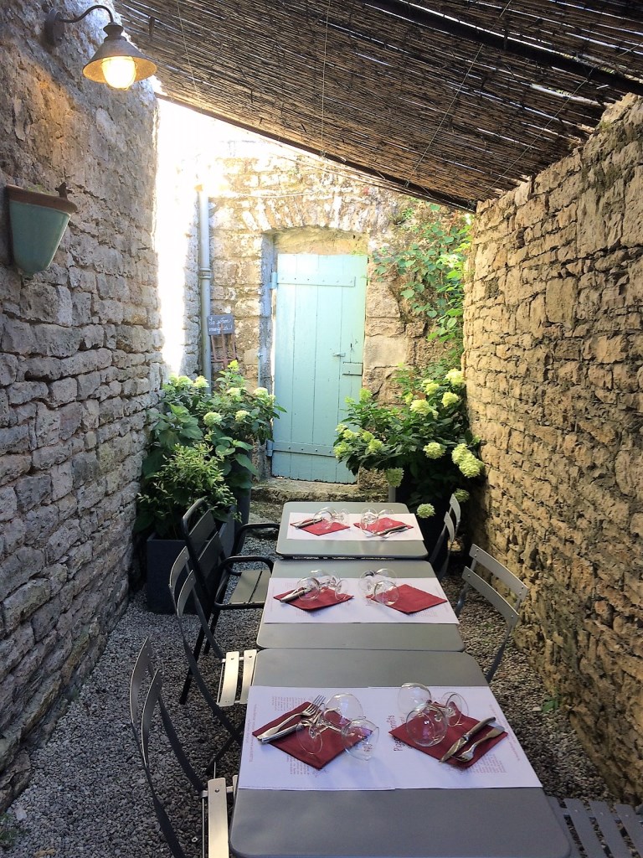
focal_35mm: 29
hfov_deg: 48.2
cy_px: 429
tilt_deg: -8.8
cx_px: 322
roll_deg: -1.9
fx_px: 718
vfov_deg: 61.7
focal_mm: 4.15
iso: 40
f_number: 2.2
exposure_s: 1/33
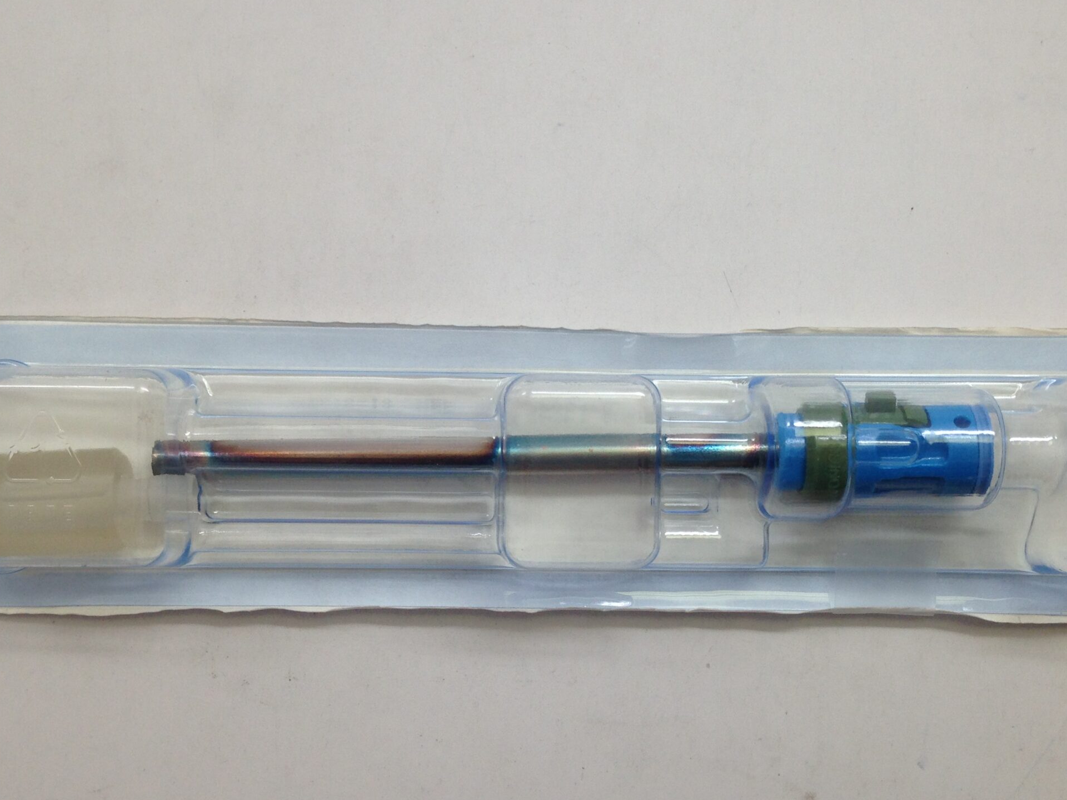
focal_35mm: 44
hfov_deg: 42.9
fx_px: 1356
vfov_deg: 32.8
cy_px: 440
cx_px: 552
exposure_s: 1/60
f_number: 2.4
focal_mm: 4.12
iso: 50
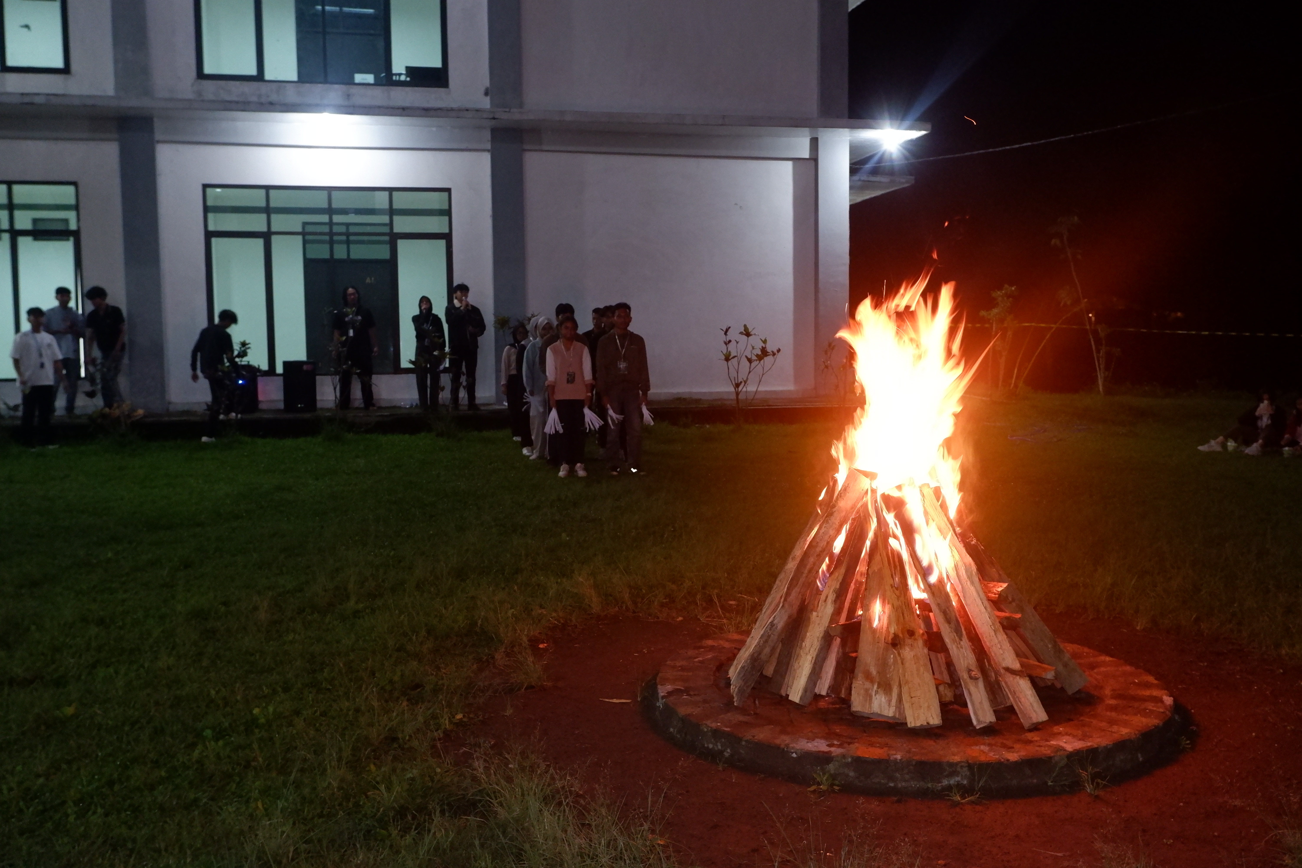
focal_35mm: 30
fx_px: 1085
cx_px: 651
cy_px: 434
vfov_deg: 43.6
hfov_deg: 61.9
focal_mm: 20.9
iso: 3200
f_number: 4.2
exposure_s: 1/20
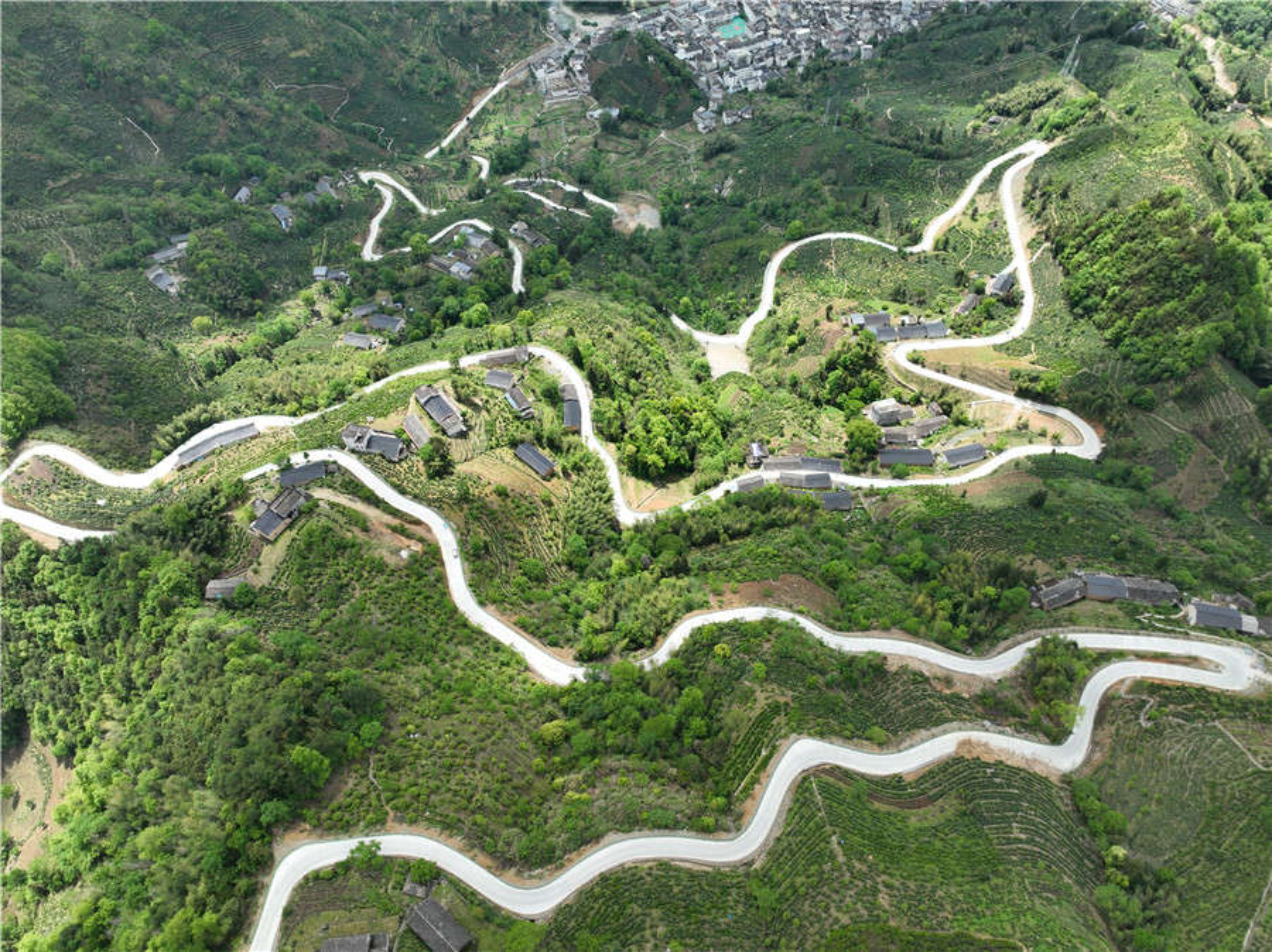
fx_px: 881
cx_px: 636
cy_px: 476
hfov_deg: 71.6
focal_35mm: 24
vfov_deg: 56.8
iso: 100
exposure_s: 1/1000
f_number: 2.8
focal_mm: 12.29
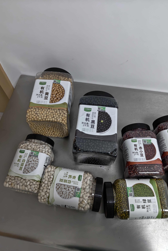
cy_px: 126
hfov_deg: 53.1
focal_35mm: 24
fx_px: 168
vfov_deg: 73.7
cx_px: 82
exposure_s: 1/100
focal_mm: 5.56
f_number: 1.88
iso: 394
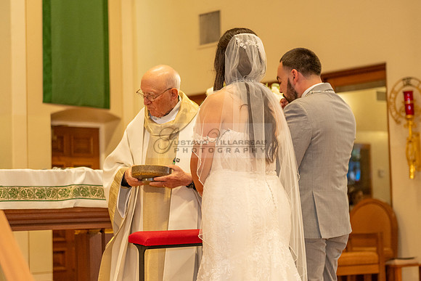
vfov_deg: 16.0
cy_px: 136
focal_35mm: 85
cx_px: 235
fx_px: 996
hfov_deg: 23.8
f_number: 2.8
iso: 1600
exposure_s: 1/160
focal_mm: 70
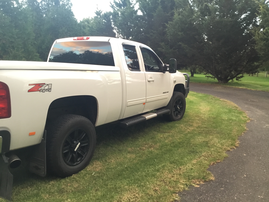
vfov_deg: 45.4
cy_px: 101
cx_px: 134
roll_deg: +0.4
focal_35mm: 31
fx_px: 241
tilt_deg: -6.0
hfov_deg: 58.4
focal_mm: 3.3
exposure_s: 1/33
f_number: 2.4
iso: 160
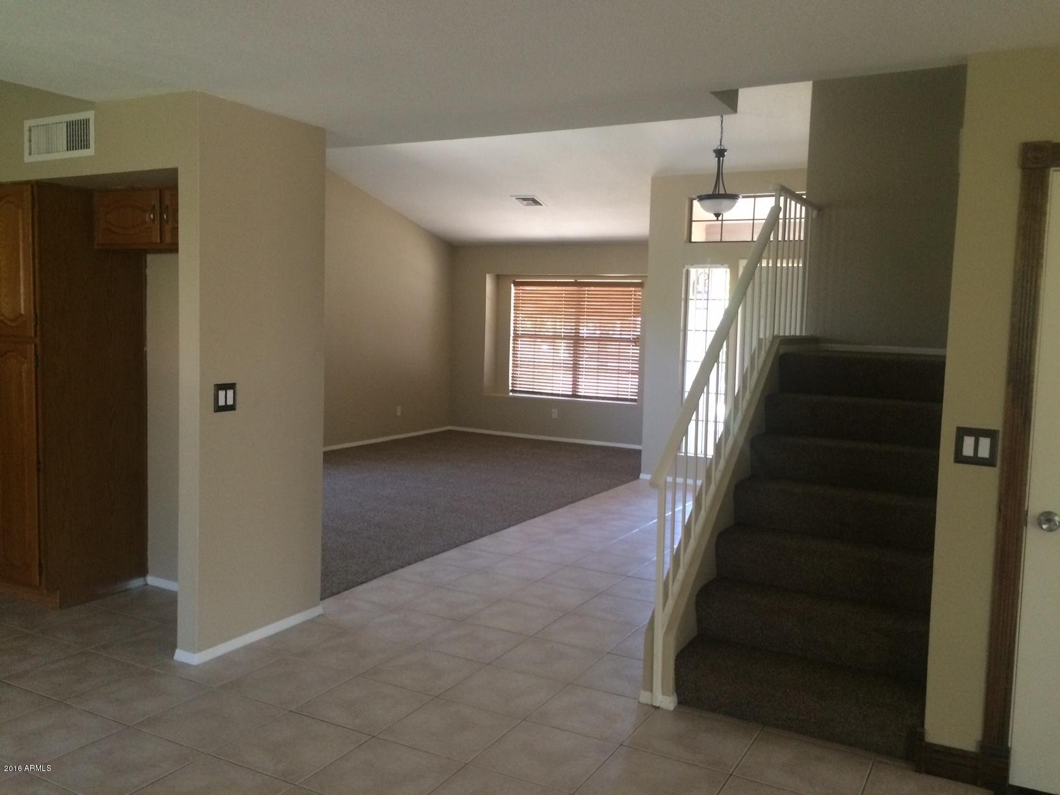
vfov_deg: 48.2
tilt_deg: -7.7
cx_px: 530
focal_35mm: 29
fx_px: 888
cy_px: 398
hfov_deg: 61.7
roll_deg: -0.3
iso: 200
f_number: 2.2
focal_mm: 4.15
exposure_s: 1/30
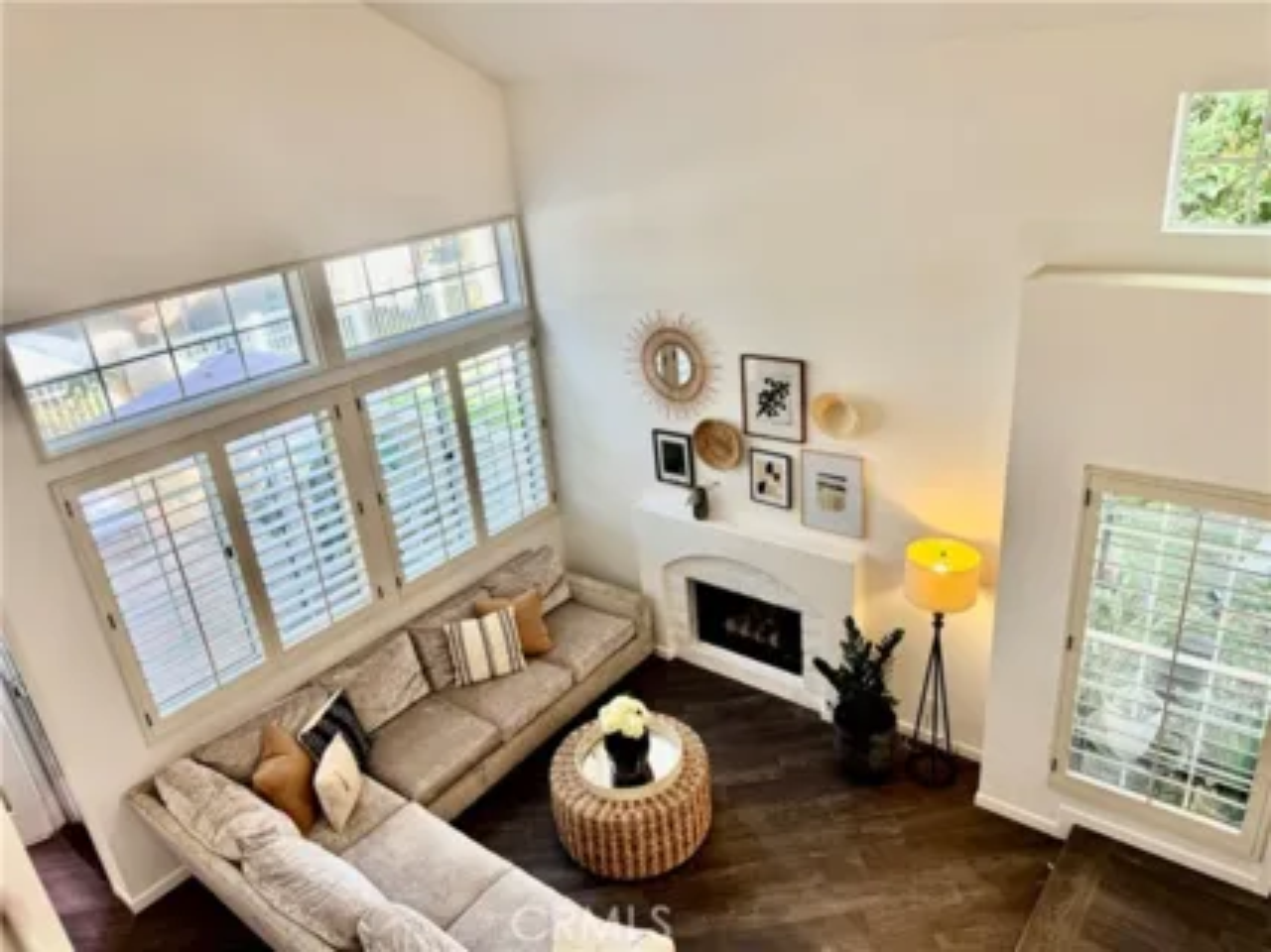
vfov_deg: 56.8
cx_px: 636
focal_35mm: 24
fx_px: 881
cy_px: 476
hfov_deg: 71.6
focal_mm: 6.76
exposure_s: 1/120
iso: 100
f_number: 1.78
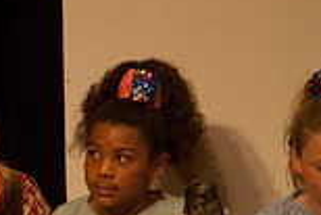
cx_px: -258
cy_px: 374
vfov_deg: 1.4
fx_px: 8550
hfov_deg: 2.1
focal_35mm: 958
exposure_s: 1/160
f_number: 2.8
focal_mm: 170
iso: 1000
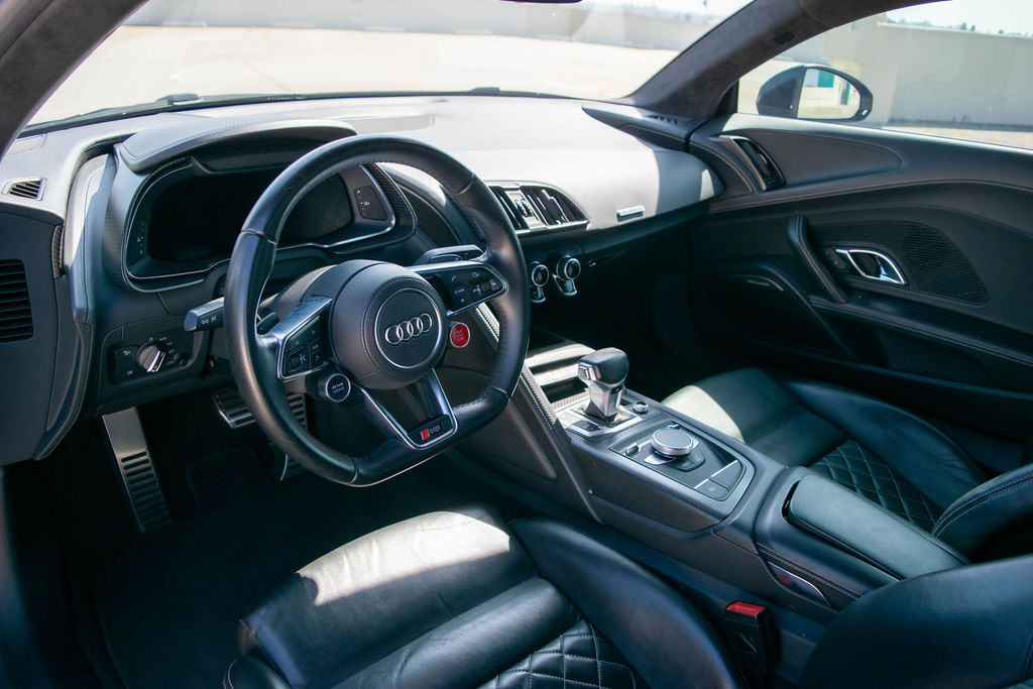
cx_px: 516
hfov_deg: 67.4
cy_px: 344
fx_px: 775
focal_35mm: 27
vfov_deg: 47.9
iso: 400
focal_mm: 18
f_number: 4
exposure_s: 1/1000
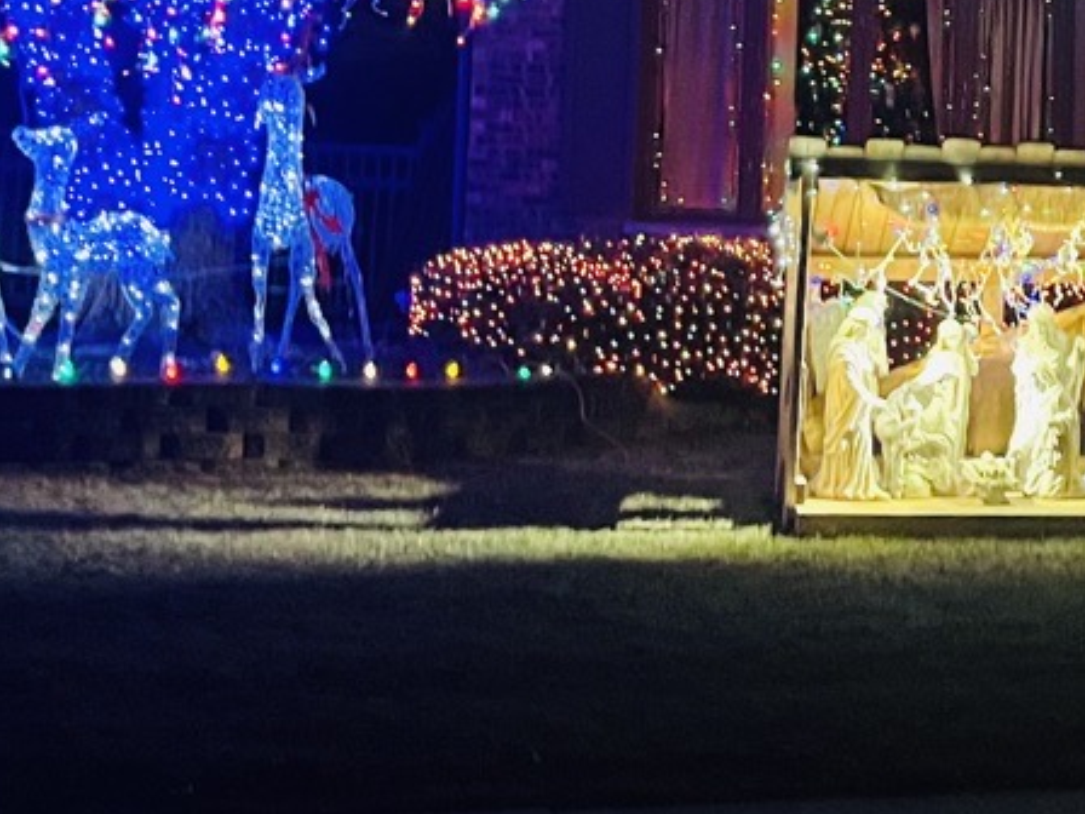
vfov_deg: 16.8
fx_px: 2727
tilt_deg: +1.0
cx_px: 1262
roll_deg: -0.6
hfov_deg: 21.1
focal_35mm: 87
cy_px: 125
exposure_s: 1/40
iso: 640
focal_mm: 5.1
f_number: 1.6
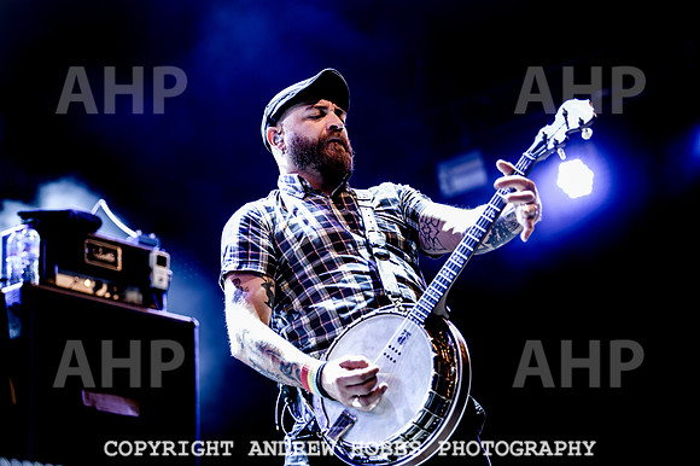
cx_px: 372
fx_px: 2106
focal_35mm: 108
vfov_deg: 12.6
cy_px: 219
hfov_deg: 18.9
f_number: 3.2
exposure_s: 1/50
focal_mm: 102
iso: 1000
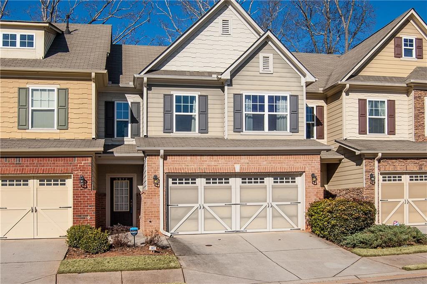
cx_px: 214
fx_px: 426
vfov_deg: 36.8
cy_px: 142
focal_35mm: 36
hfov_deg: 53.2
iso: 200
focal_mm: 24
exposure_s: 1/750
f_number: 8
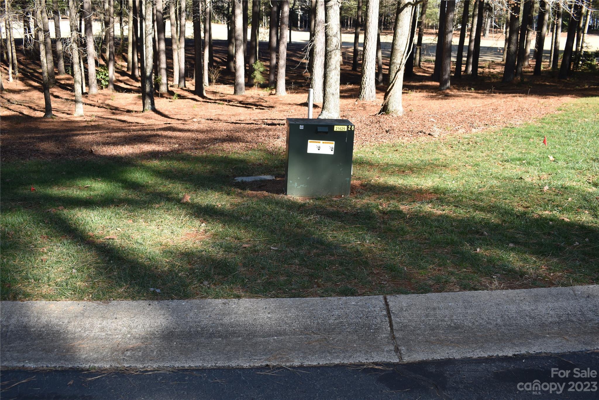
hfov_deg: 55.1
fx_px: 574
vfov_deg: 38.4
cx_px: 300
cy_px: 200
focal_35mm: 34
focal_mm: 23
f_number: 5.6
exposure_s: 1/125
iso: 100
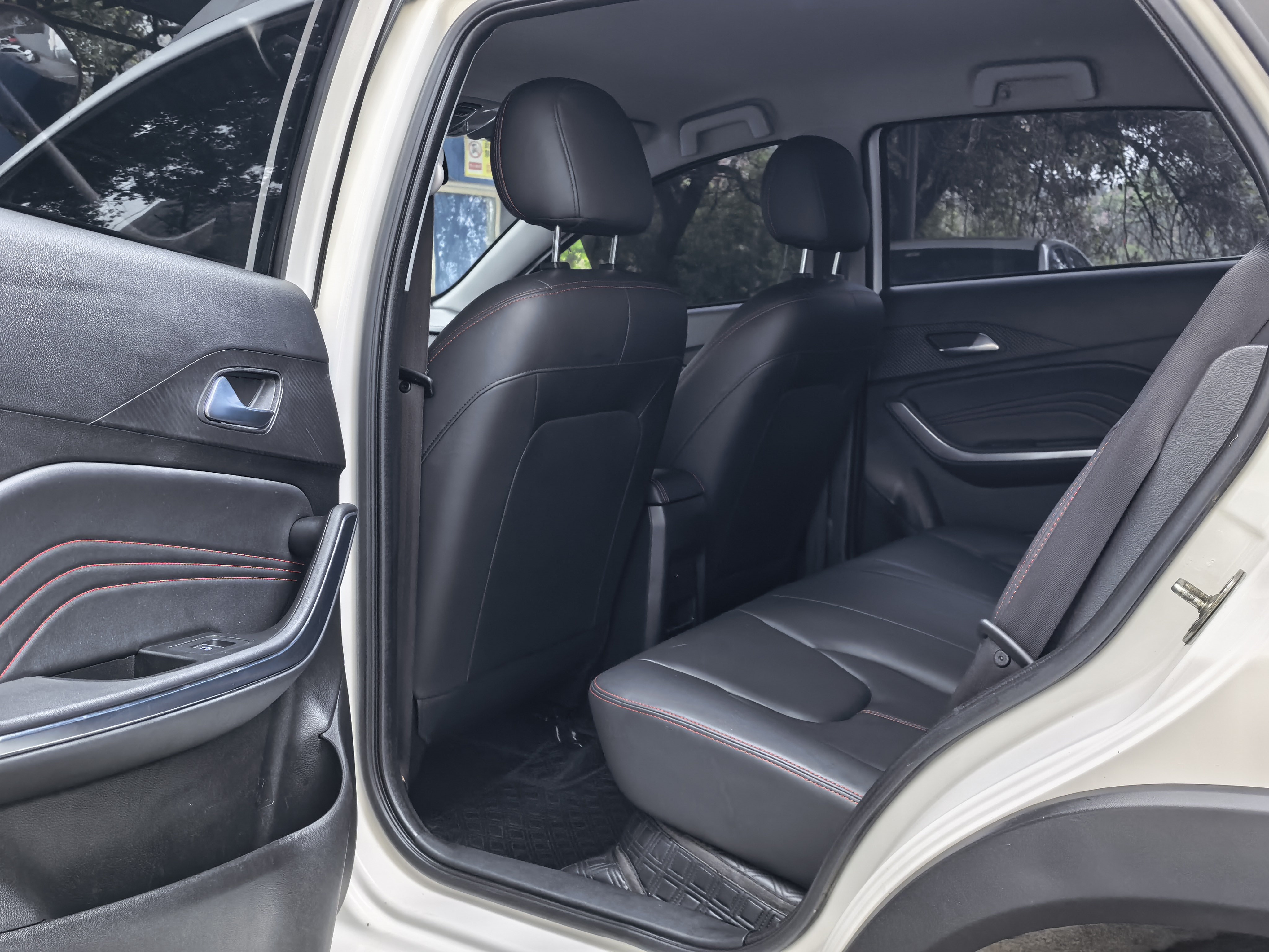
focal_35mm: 32
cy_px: 476
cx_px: 634
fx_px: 1173
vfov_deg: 44.2
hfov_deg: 56.8
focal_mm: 5.75
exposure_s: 1/241
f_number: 2
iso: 50
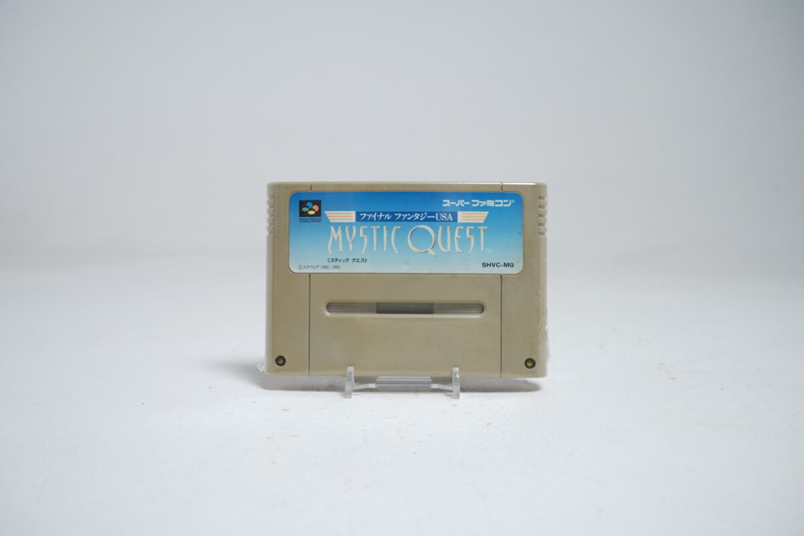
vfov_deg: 37.9
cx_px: 402
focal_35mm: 35
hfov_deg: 54.4
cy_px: 268
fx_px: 782
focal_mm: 35
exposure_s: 1/2
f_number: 9
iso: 64
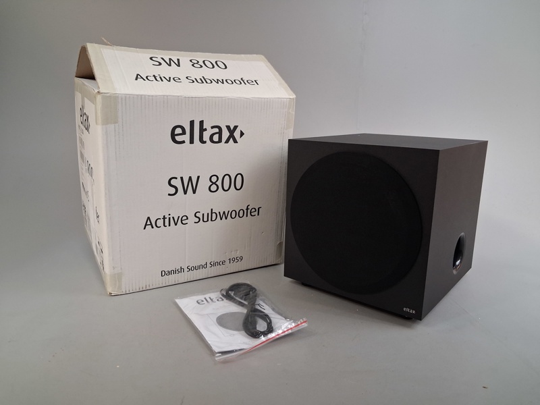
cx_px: 270
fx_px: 421
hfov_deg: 65.3
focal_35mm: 27
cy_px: 202
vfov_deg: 51.4
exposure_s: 1/50
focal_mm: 4
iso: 250
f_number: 1.8
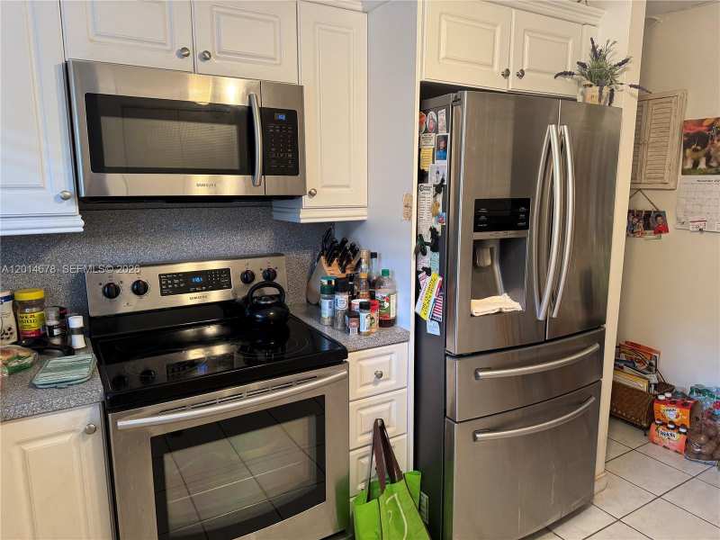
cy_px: 270
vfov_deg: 56.8
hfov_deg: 71.6
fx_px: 499
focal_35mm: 24
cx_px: 360
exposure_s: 1/60
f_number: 1.78
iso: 400
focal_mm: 6.76
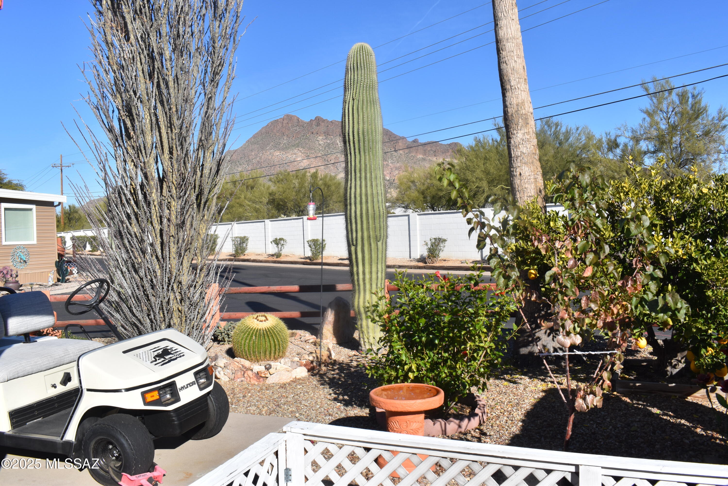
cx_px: 364
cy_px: 243
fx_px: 637
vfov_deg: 41.7
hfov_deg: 59.5
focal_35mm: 32
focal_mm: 21
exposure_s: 1/500
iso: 200
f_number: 11
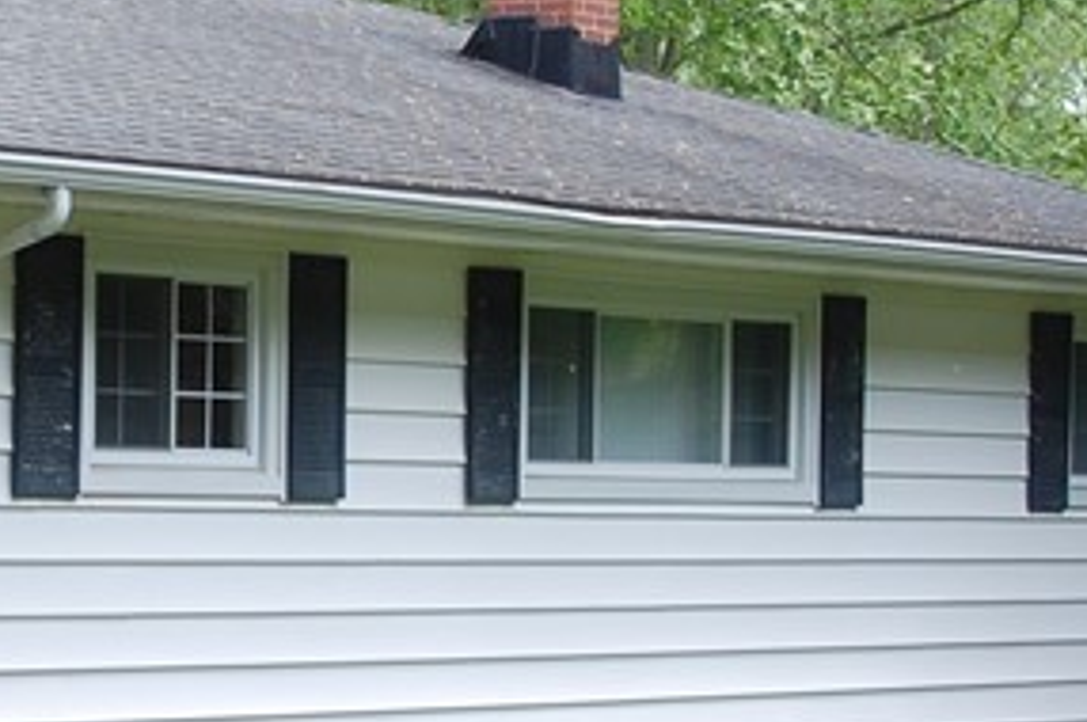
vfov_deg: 8.9
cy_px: 376
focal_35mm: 154
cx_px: 131
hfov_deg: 13.3
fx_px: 4642
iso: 200
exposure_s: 1/200
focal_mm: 27
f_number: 7.1
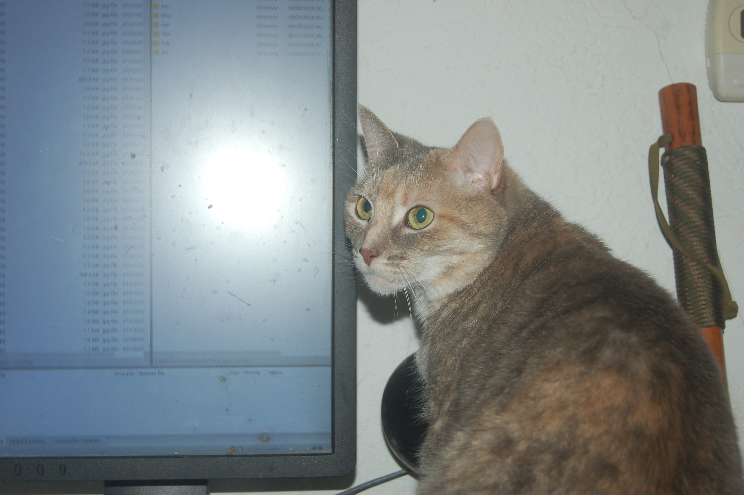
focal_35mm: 60
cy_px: 248
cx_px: 372
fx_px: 1239
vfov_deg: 22.6
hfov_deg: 33.4
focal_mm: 40
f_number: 5
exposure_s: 1/60
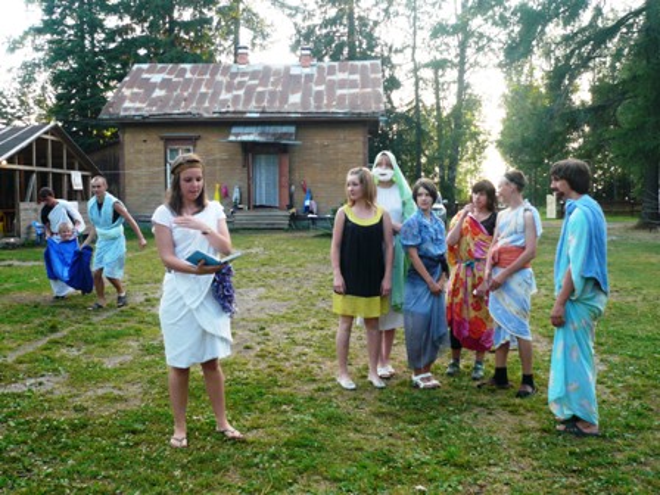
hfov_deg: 47.9
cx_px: 330
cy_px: 248
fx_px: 744
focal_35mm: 39
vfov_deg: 36.8
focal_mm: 6.4
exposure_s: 1/60
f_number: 3.2
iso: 100
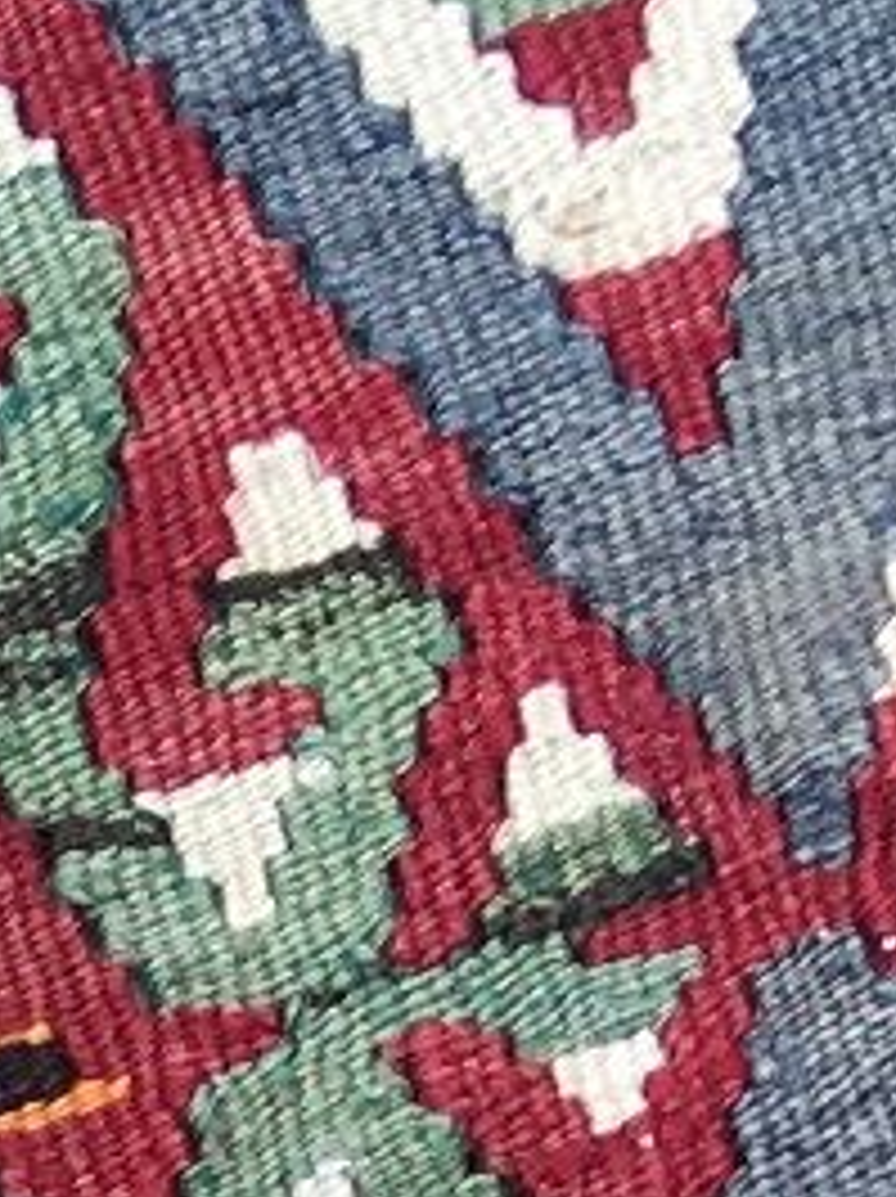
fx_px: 7605
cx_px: -959
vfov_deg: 7.6
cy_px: 3915
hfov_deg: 6.5
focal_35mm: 220
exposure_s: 1/102
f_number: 2.2
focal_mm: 4.15
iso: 25
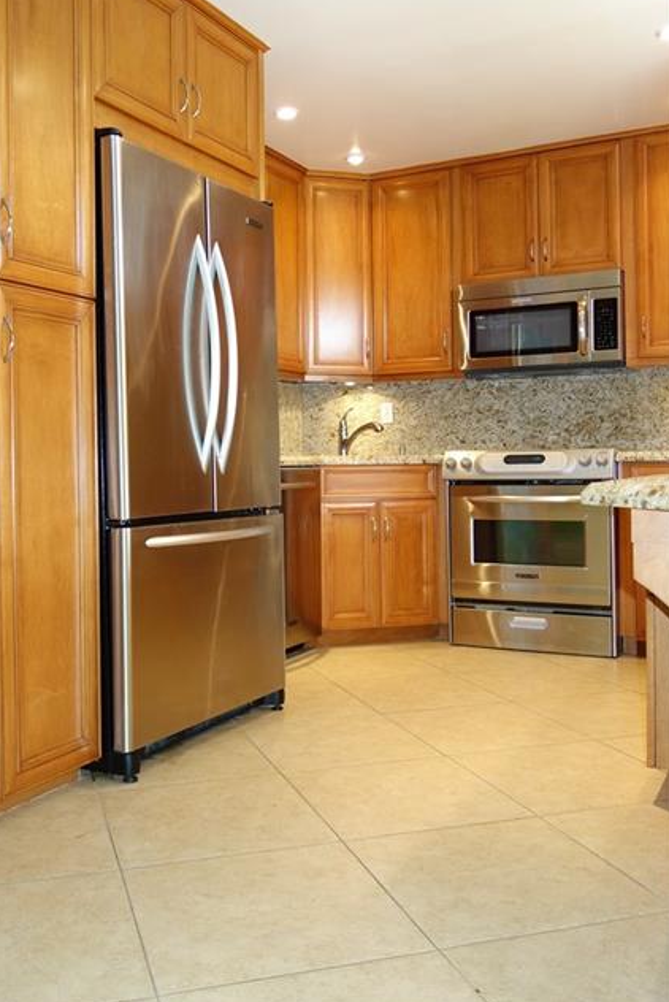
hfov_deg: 38.8
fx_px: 947
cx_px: 271
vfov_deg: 55.7
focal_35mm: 34
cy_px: 465
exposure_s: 1/30
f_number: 1.8
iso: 160
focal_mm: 10.4
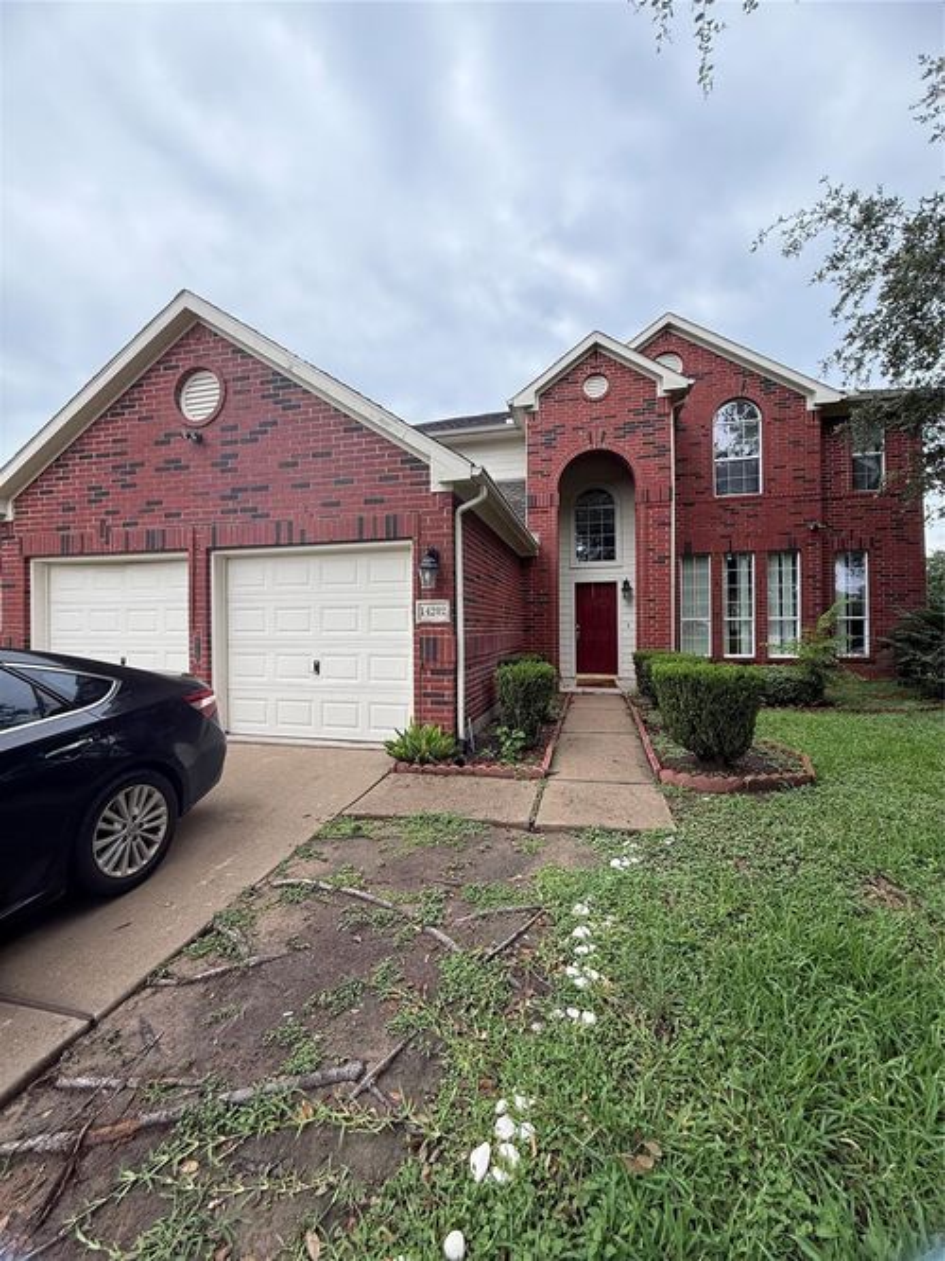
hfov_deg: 85.7
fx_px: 510
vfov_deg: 102.1
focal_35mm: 14
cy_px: 630
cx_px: 472
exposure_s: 1/315
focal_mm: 2.22
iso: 64
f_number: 2.2
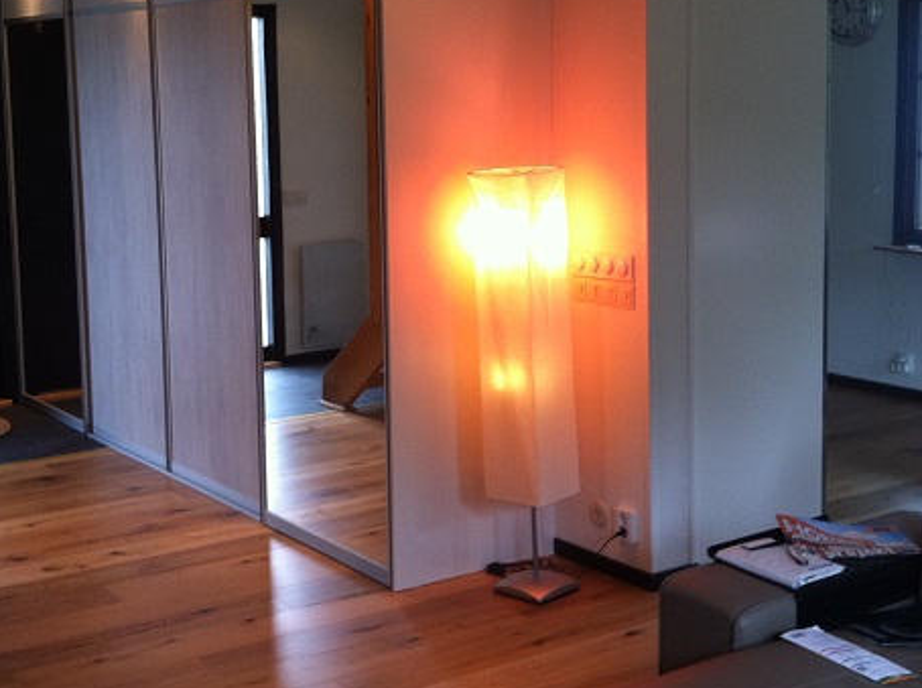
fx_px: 1596
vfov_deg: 24.3
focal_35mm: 60
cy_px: 251
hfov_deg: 32.2
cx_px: 429
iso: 80
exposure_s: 1/17
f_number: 2.8
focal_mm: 3.85
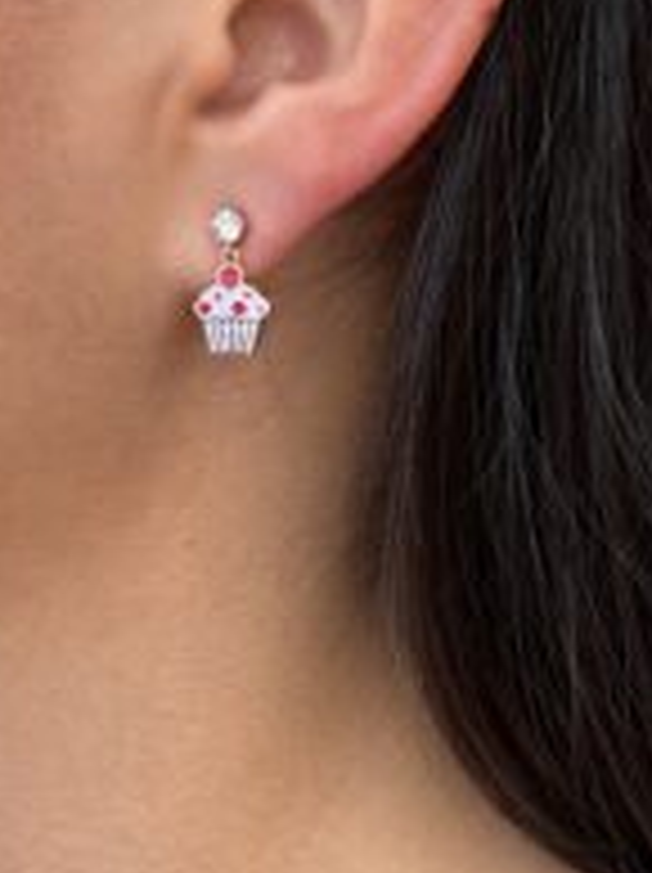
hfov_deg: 14.9
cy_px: 220
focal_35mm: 99
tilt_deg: -9.0
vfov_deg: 19.7
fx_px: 2492
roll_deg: +0.3
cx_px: 274
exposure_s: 1/484
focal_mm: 6.76
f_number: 1.78
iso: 64
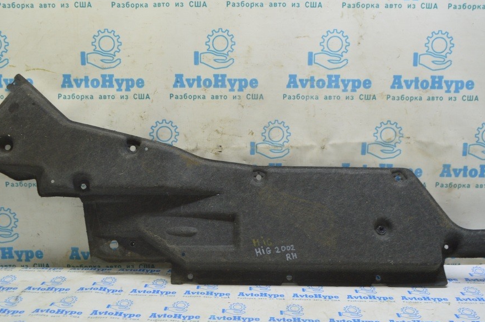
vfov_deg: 37.7
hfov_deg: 54.5
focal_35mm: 35
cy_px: 136
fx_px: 471
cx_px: 233
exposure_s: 1/20
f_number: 5.6
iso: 400
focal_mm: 20
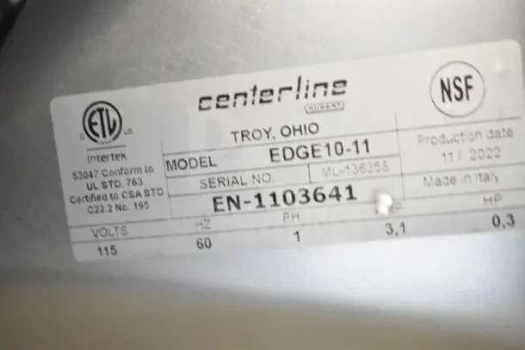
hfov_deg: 33.4
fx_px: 875
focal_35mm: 60
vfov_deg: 22.6
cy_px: 175
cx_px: 262
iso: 6400
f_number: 5
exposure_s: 1/60
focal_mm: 40
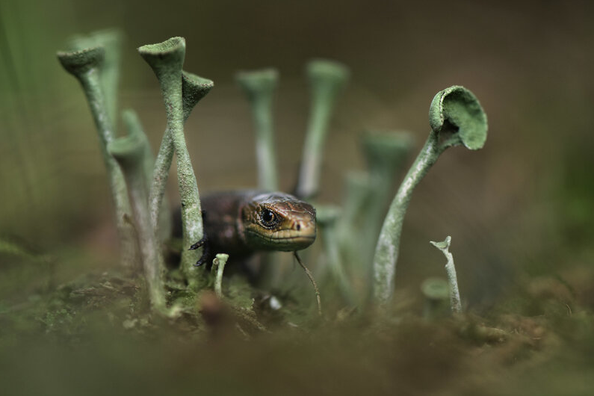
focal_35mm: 159
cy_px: 198
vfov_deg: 8.7
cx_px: 297
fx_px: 2615
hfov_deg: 13.0
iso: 500
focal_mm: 105
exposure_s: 1/200
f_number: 5.6
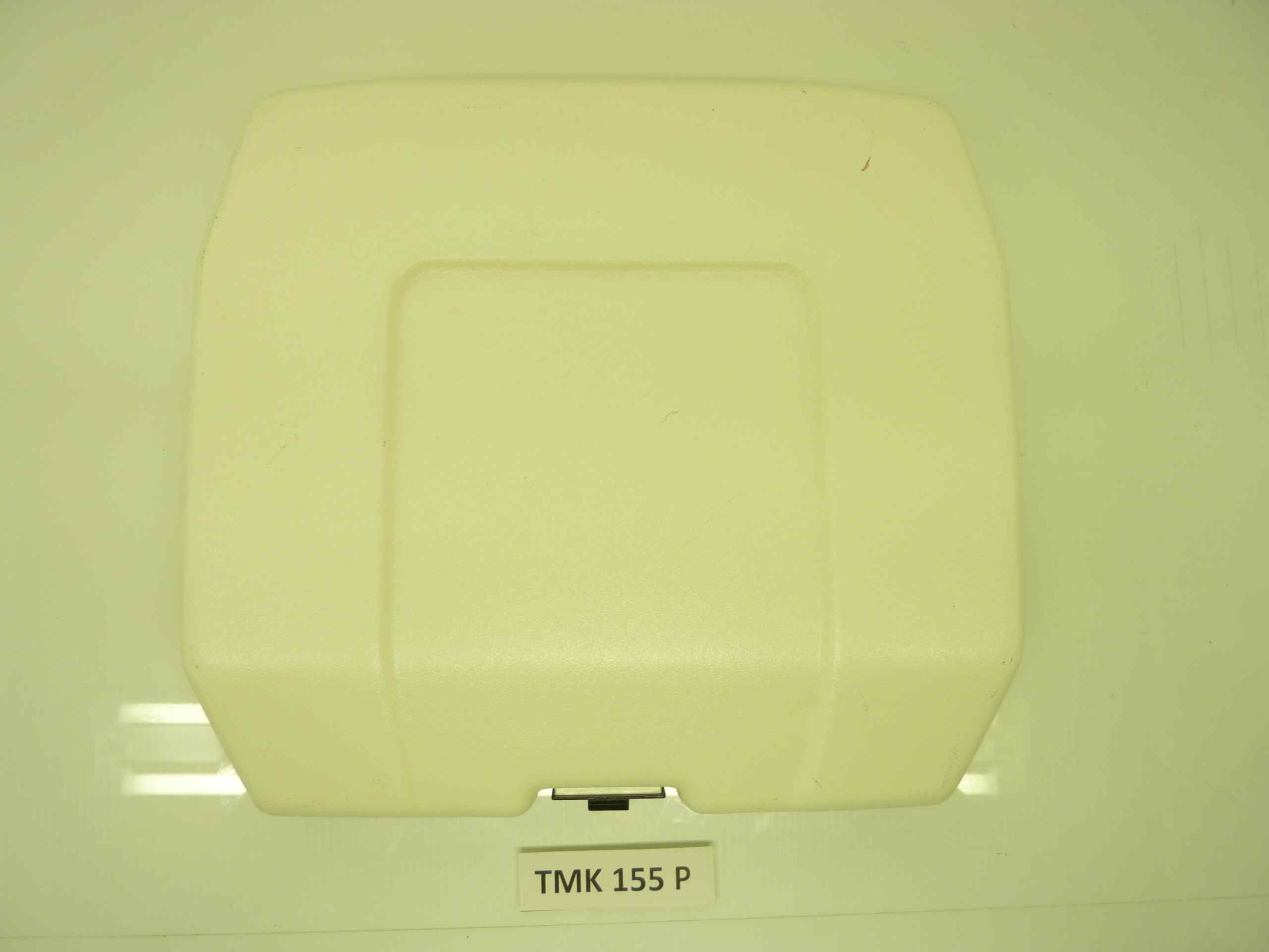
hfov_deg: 69.4
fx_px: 916
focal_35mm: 25
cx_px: 634
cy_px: 476
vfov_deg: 54.9
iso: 80
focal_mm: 4.1
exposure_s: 1/40
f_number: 3.3
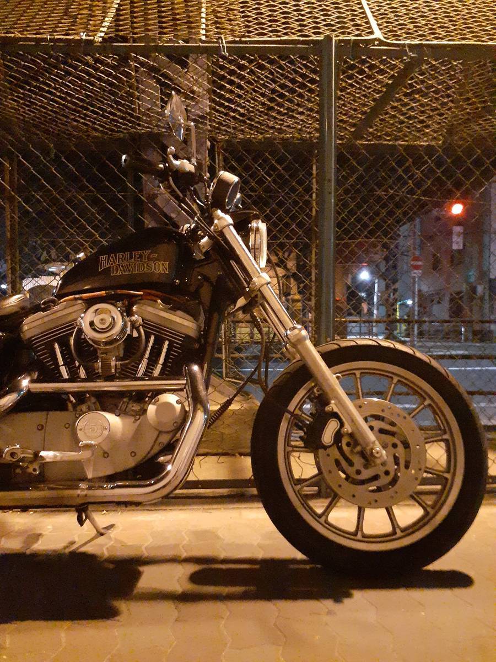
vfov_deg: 65.3
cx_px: 248
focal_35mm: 27
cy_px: 331
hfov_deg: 51.4
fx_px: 516
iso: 800
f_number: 1.9
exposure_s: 1/17
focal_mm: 3.6
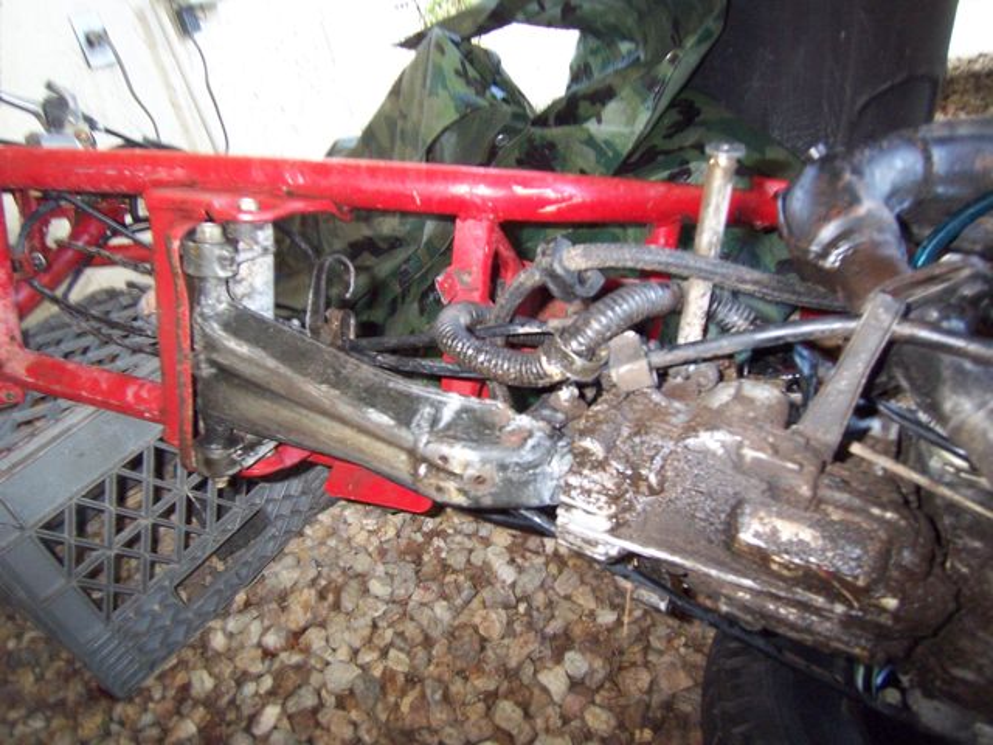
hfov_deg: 73.9
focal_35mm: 23
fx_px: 660
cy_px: 372
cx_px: 496
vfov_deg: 58.9
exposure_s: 1/30
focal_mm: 3.8
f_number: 2.8
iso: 200
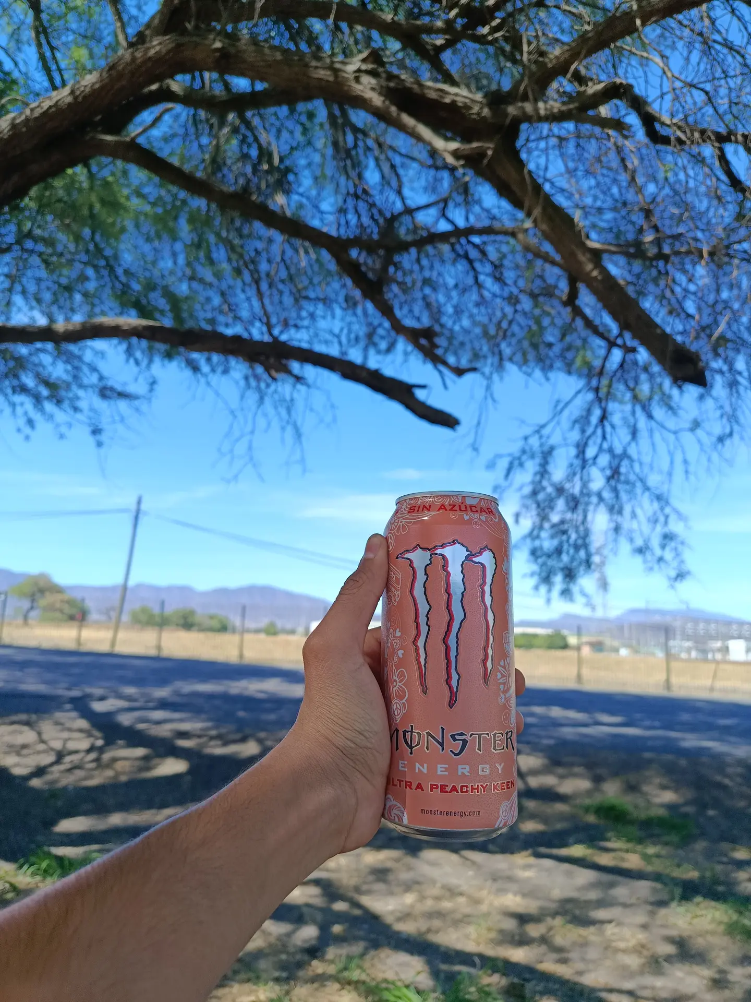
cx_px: 376
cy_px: 501
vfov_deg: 71.6
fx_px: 694
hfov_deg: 56.8
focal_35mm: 24
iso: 50
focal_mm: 5.24
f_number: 1.7
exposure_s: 1/246
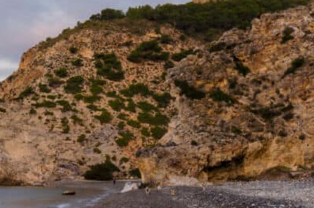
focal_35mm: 93
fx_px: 809
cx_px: -27
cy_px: 101
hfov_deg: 20.9
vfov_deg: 14.6
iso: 100
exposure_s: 1/6
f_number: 20
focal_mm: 24
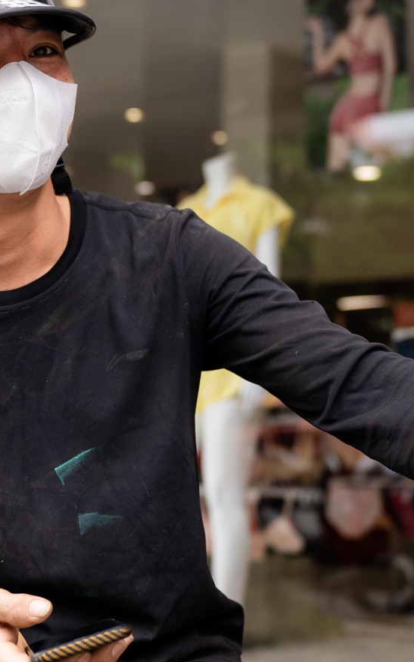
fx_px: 1497
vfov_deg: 24.9
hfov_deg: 15.7
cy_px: 294
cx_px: 146
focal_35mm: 83
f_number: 2.8
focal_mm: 36
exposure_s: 1/500
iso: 250
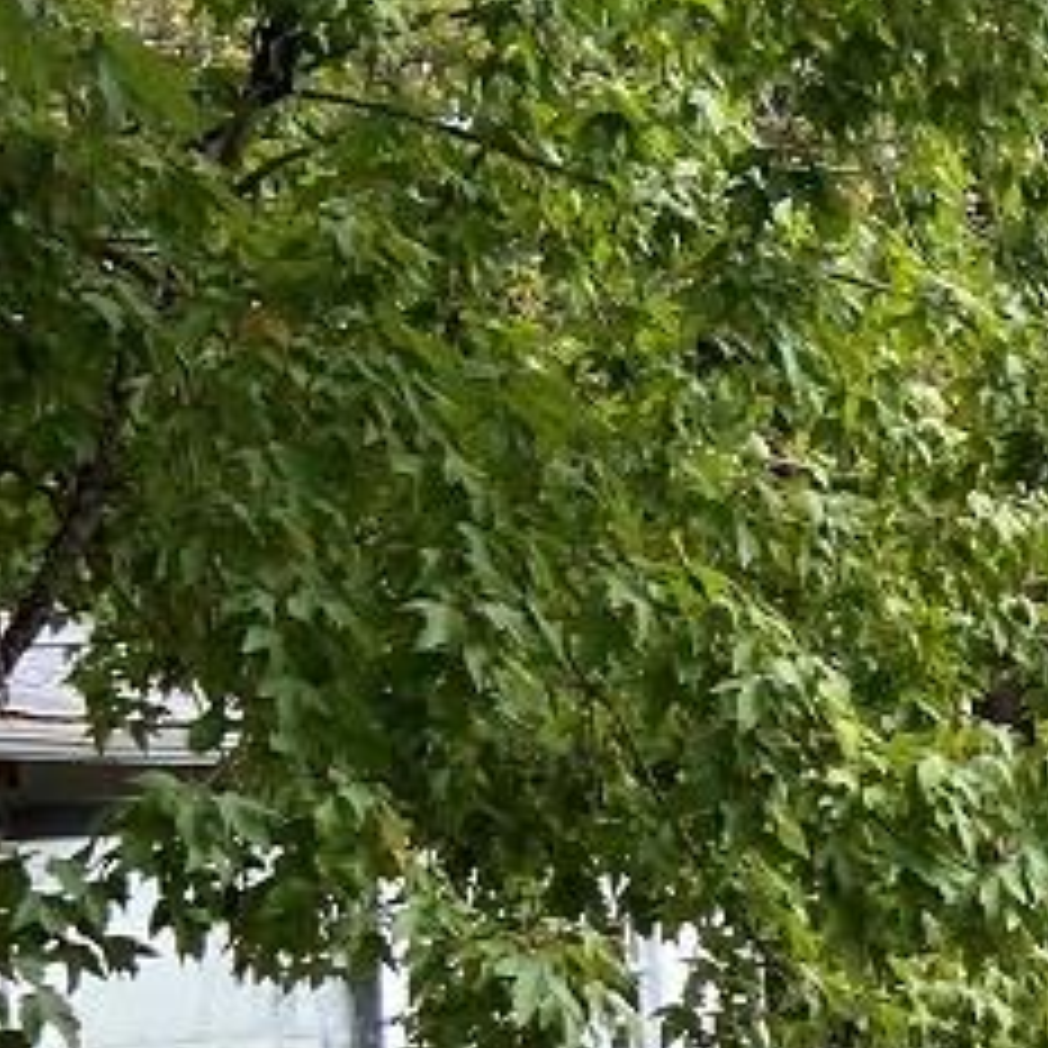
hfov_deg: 14.7
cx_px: 1975
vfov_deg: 16.9
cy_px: 981
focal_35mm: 101
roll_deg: +2.8
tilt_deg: -4.3
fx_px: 3459
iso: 32
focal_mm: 4.25
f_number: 1.8
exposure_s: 1/647
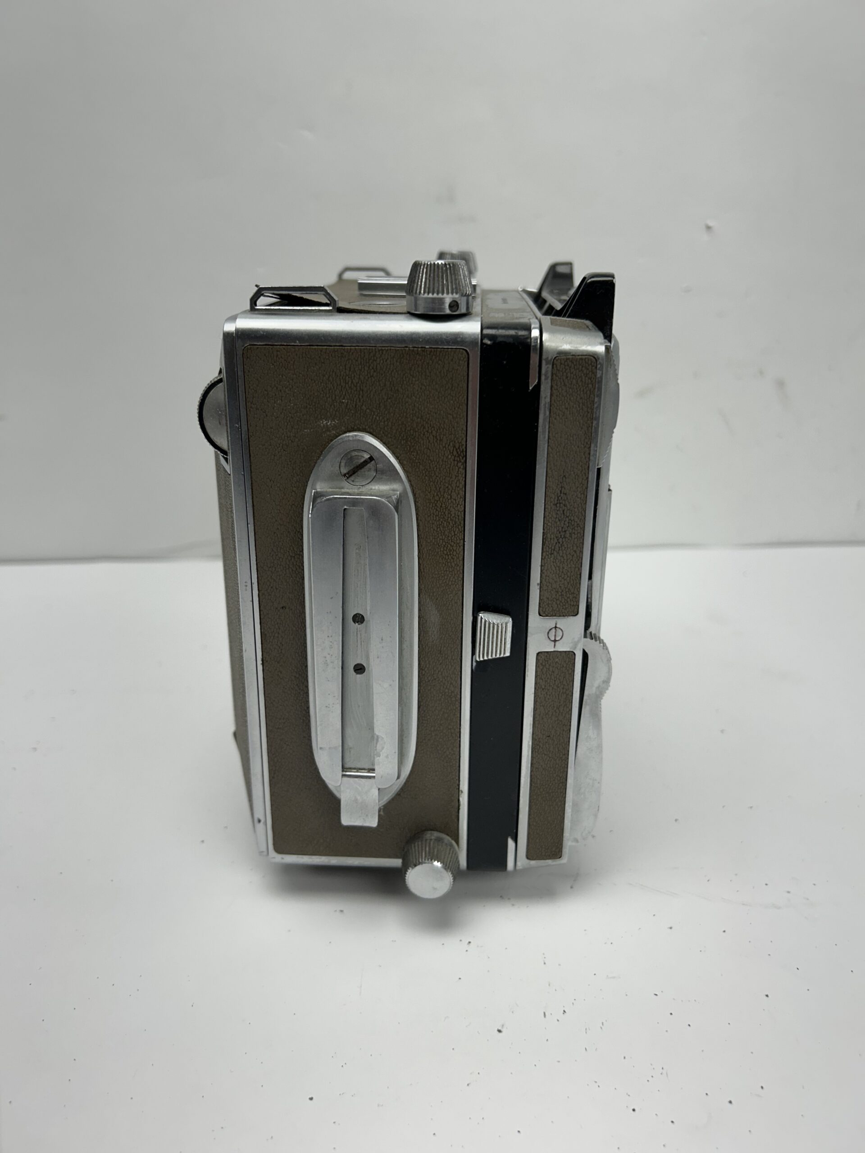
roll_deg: -0.2
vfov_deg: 67.3
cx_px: 432
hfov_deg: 53.1
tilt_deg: -19.6
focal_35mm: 26
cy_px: 576
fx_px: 866
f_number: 1.5
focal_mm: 5.7
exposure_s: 1/216
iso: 40
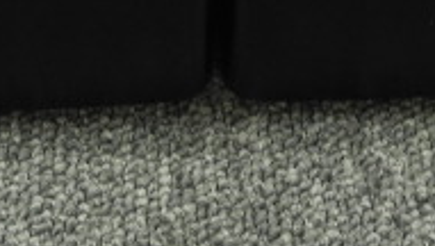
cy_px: -194
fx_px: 1178
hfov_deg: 20.9
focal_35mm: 102
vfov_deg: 11.1
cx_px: 184
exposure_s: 1/30
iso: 183
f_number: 2.8
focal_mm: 6
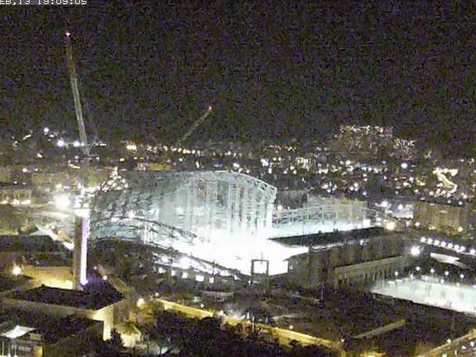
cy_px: 186
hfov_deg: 6.7
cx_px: 225
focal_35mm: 295
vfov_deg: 5.0
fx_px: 4055
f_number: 5.2
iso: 64
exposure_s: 1/200
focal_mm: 51.7
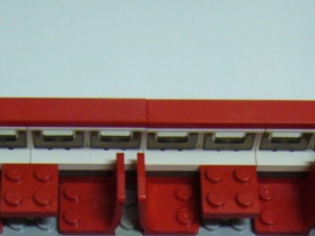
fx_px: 910
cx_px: 100
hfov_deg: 19.6
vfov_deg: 14.1
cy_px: 315
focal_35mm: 100
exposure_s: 1/15
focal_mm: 5.8
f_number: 2.8
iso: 200
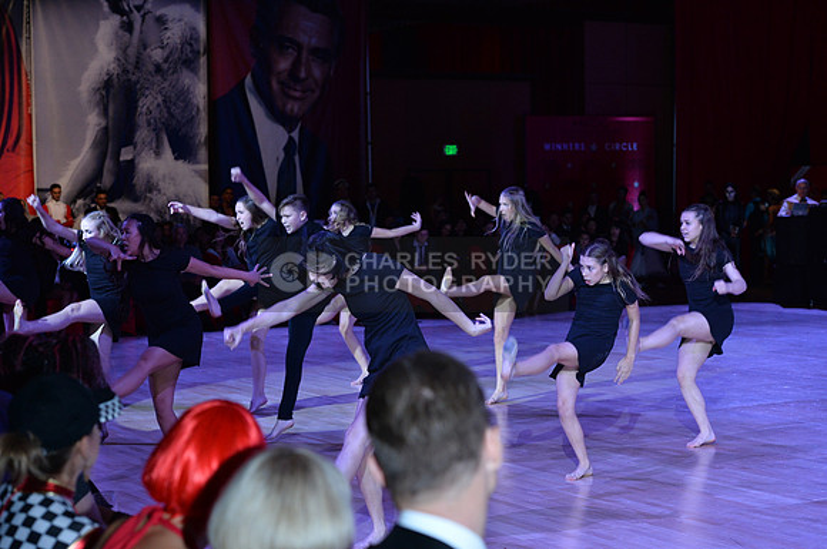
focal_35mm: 70
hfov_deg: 28.9
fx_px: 1606
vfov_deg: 19.4
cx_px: 414
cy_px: 274
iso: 2000
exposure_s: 1/250
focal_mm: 70
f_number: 4.5
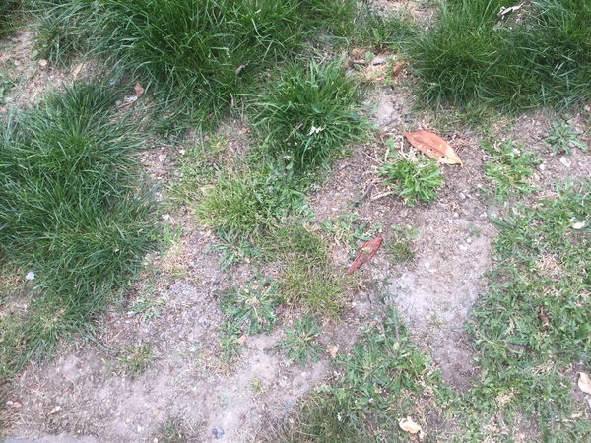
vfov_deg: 45.4
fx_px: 529
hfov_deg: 58.4
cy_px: 222
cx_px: 296
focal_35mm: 31
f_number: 2.4
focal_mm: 3.3
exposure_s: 1/100
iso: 25
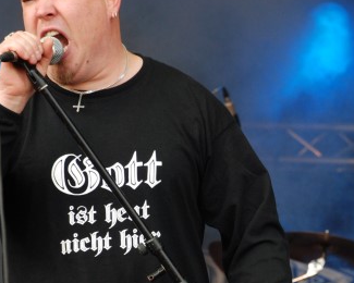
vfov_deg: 5.6
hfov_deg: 6.9
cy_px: 269
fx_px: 2913
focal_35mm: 278
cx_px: 259
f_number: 5.6
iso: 400
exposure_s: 1/80
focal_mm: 80
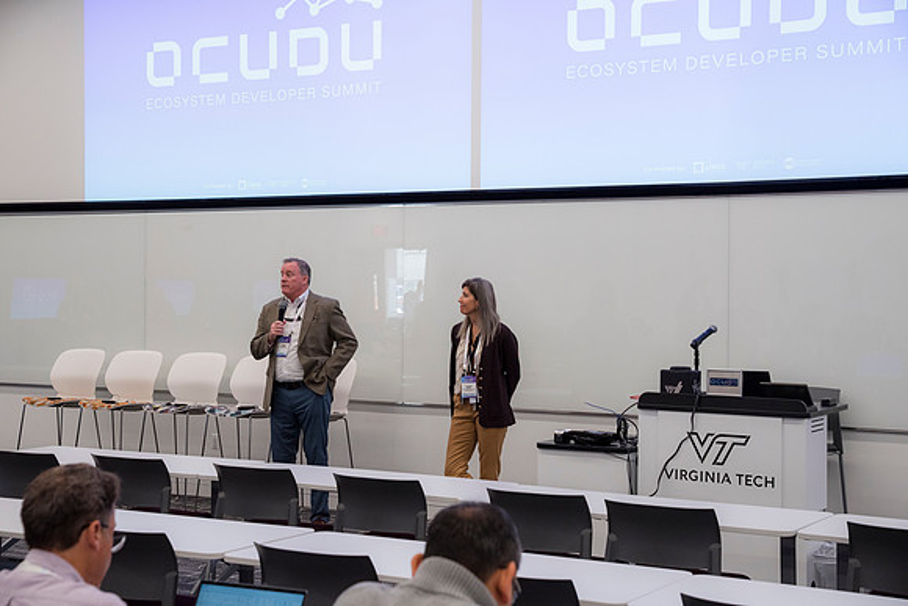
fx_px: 1514
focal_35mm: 60
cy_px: 303
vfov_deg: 22.6
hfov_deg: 33.4
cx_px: 454
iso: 800
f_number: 5.6
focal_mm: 60
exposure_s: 1/125
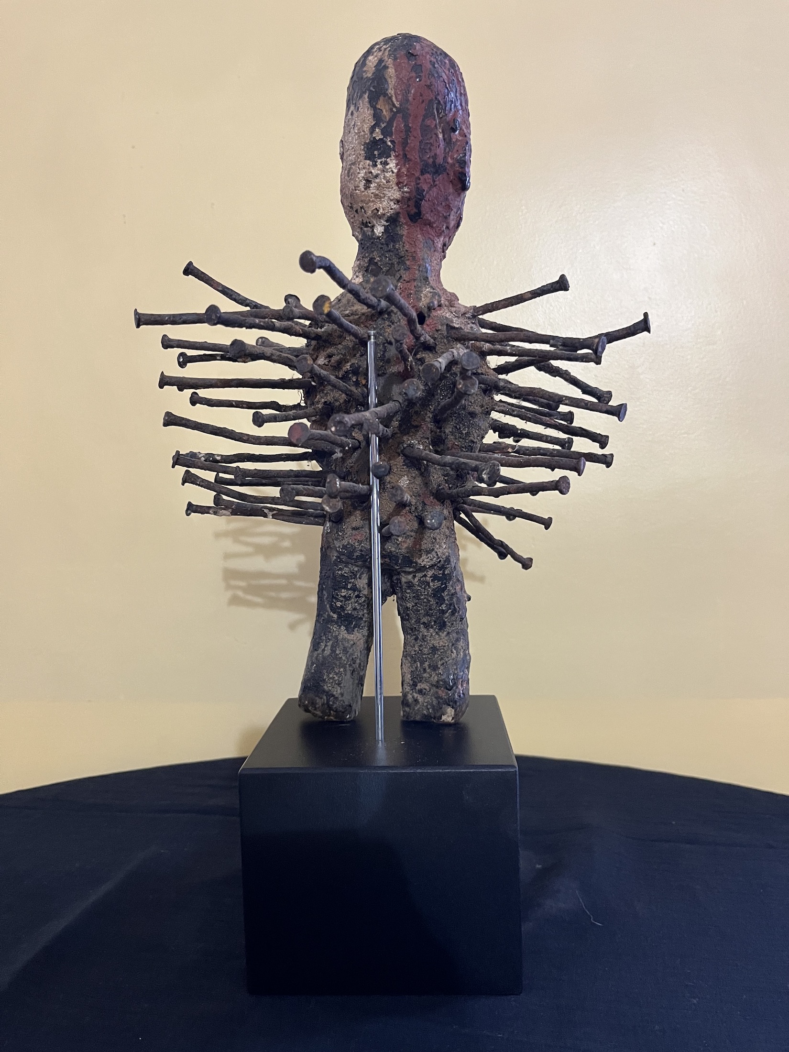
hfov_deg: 53.1
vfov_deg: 67.3
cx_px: 394
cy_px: 526
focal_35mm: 26
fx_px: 790
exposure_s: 1/33
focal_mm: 5.1
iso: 500
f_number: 1.6
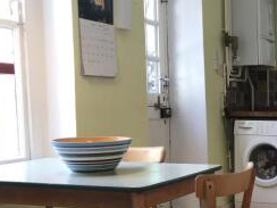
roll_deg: +0.5
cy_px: 149
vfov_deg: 21.8
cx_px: 299
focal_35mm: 67
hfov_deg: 26.8
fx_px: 536
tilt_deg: -5.5
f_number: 1.8
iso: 25
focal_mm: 3.99
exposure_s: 1/33
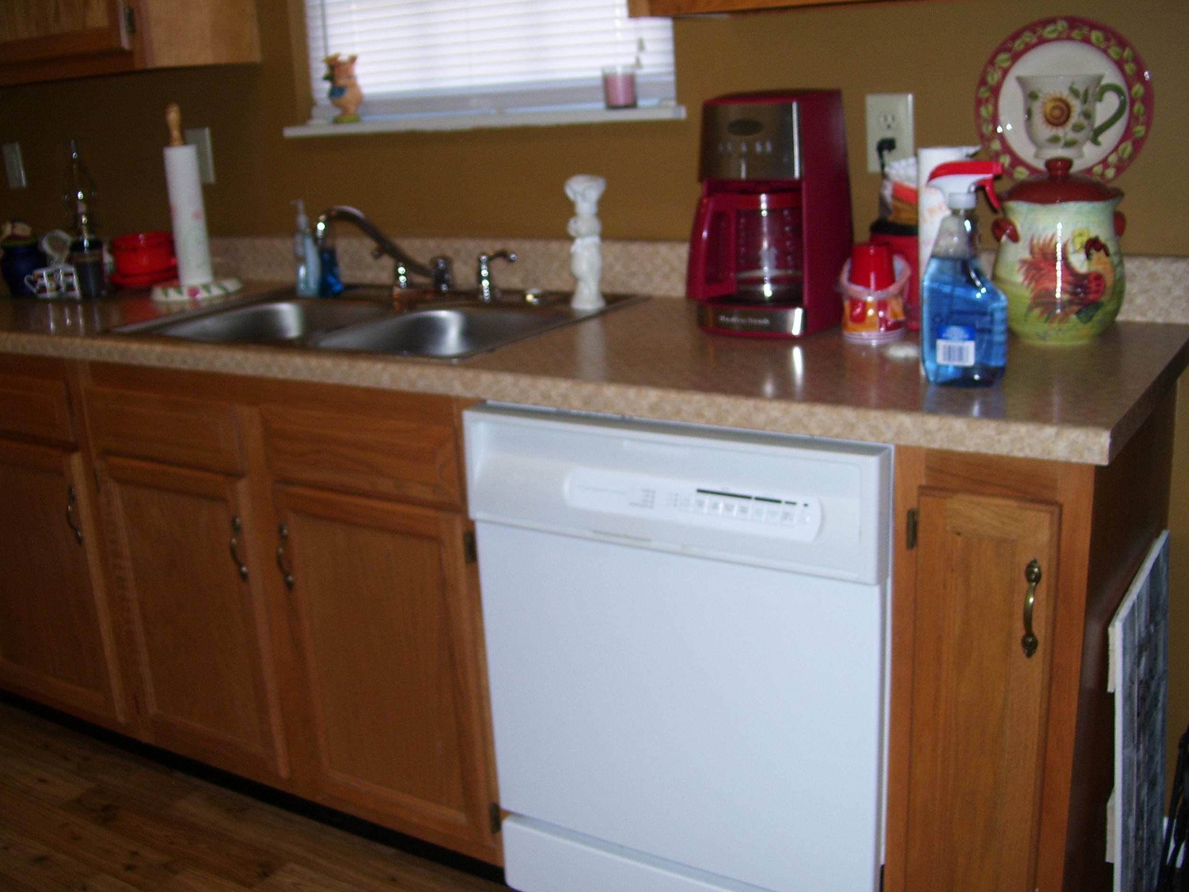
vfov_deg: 37.7
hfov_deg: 49.0
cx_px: 590
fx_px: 1305
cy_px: 451
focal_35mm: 38
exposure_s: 1/60
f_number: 2.7
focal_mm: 6
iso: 80
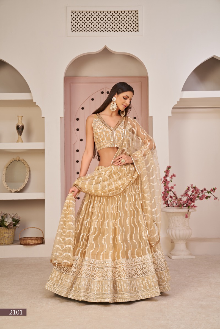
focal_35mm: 49
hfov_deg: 27.5
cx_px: 110
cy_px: 164
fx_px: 449
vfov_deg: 40.3
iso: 80
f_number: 4.5
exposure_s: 1/160
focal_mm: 49
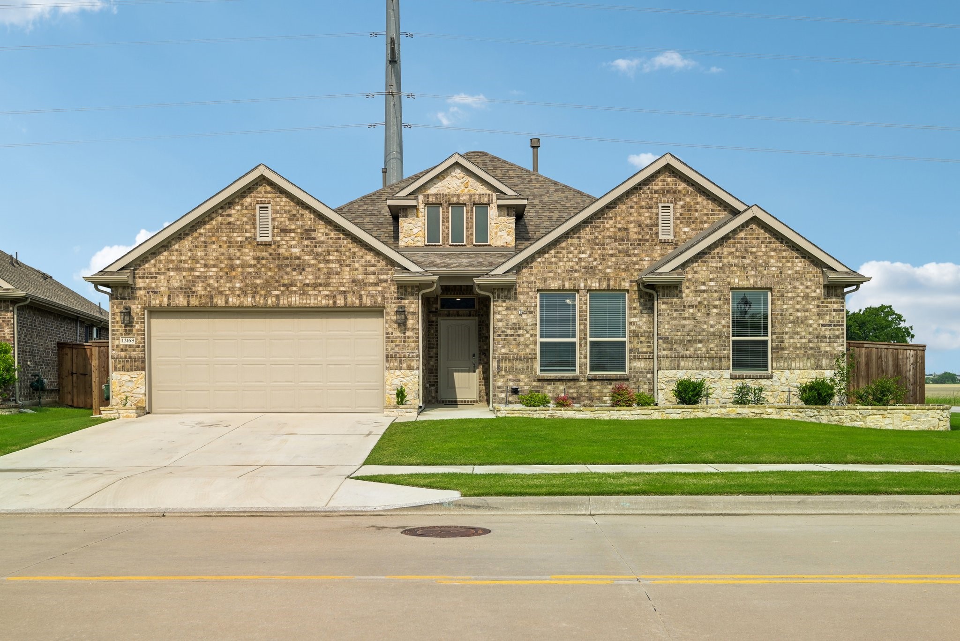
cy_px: 320
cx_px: 480
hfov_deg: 54.4
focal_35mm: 35
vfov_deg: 37.9
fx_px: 934
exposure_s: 1/400
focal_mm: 35
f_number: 8
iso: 100
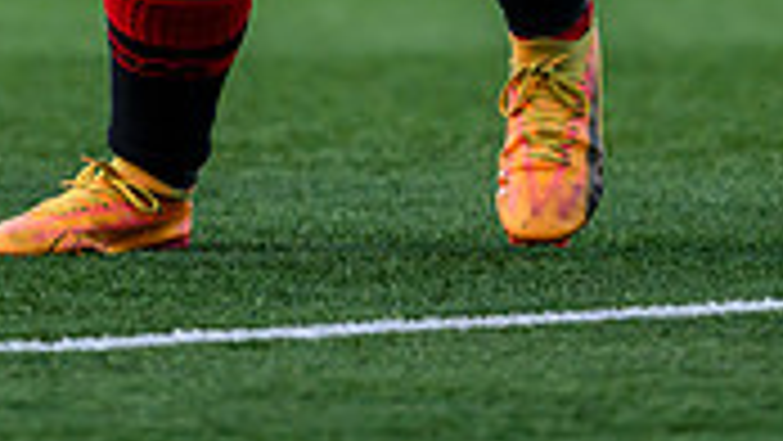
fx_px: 47269
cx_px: 466
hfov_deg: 0.9
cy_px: -526
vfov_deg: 0.5
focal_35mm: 2276
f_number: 4
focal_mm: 560
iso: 800
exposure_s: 1/1600
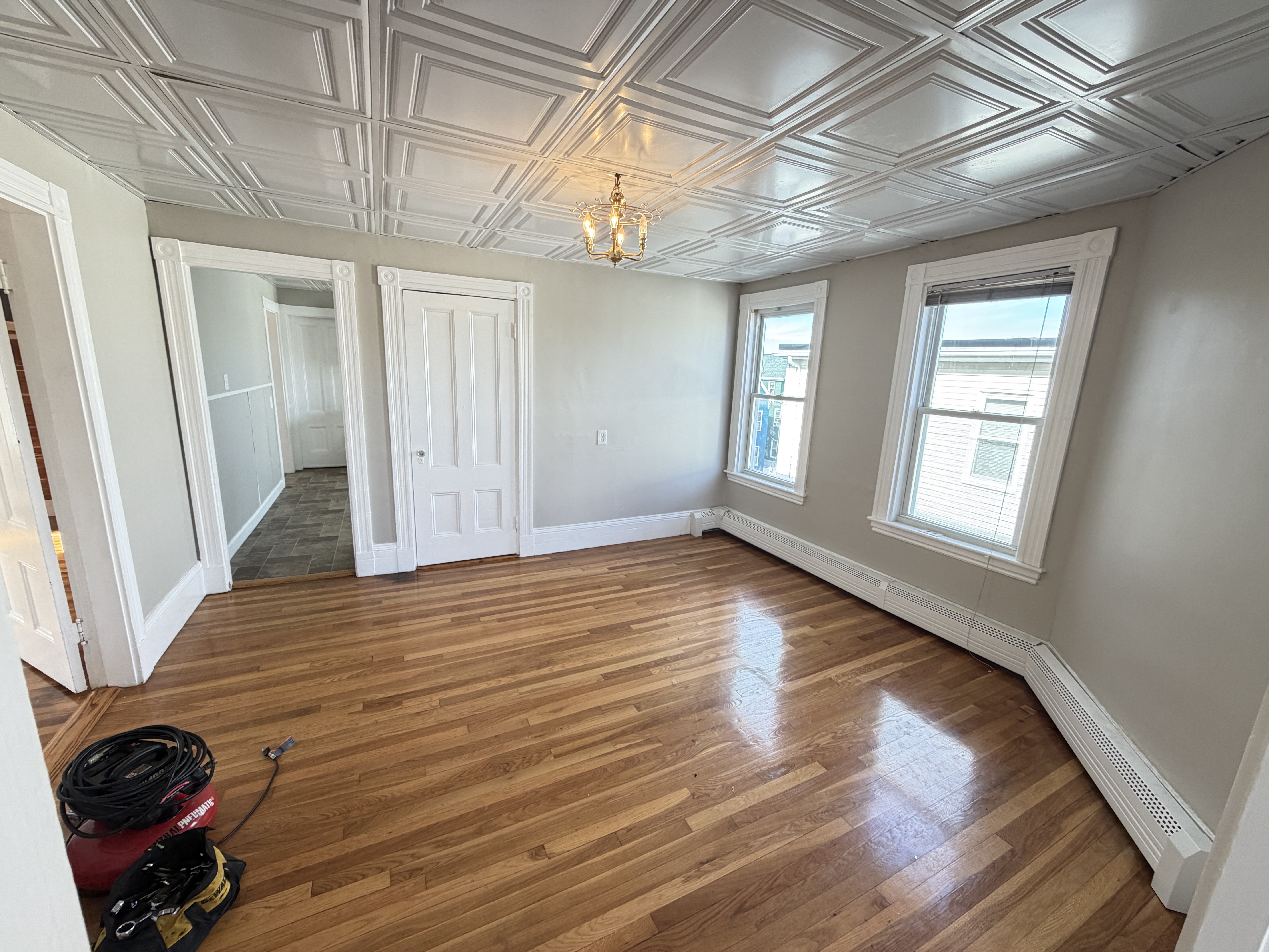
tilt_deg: -12.6
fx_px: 513
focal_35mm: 14
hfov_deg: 102.1
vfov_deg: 85.7
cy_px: 476
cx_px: 634
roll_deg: -1.5
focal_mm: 2.22
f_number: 2.2
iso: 200
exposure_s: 1/120
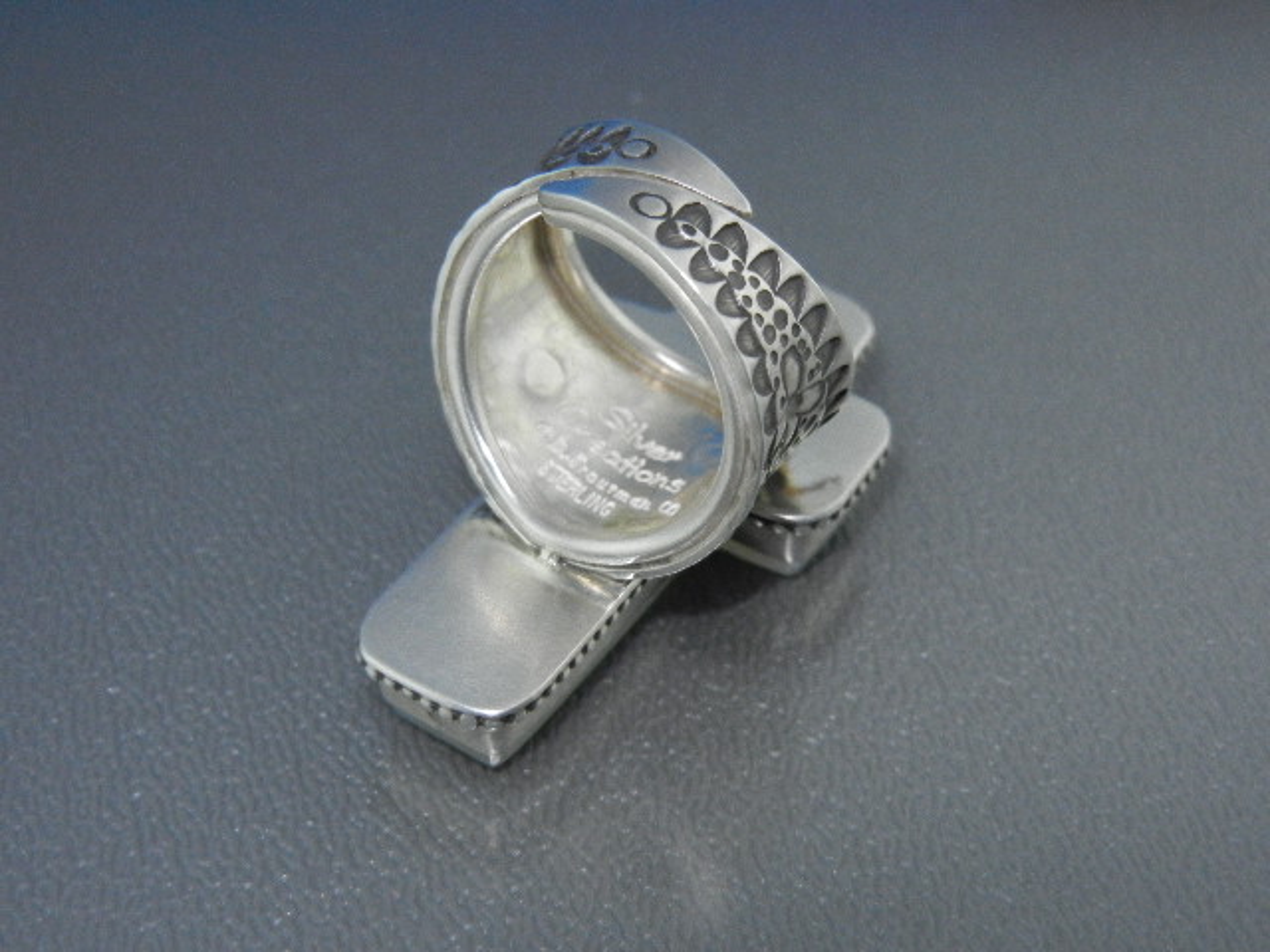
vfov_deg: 24.8
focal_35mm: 59
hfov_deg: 32.7
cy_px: 476
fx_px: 2165
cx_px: 635
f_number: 8
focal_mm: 10.6
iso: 767
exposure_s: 1/30
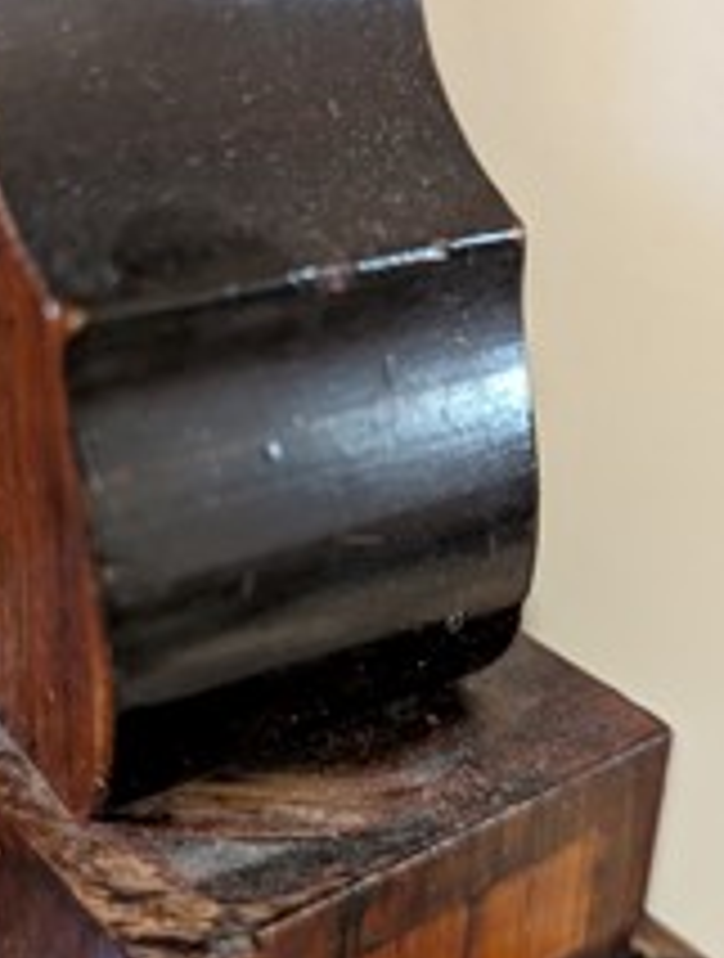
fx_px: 1249
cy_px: 499
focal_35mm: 45
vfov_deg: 42.0
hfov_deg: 32.1
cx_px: 250
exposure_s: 1/50
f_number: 1.85
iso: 1901
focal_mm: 6.81
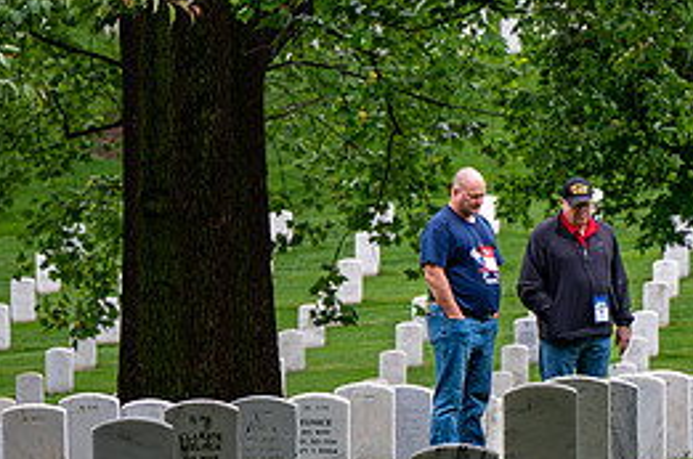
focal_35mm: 445
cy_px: 279
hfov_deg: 4.6
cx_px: 632
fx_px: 8550
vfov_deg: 3.1
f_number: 6.3
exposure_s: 1/100
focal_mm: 200
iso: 250
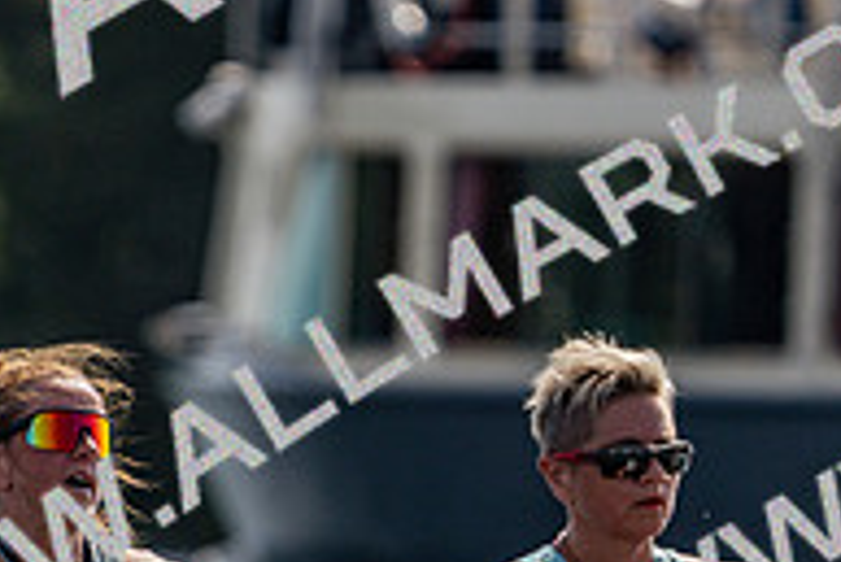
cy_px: 734
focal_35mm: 1291
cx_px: 283
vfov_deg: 1.1
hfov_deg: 1.6
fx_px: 30181
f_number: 6.3
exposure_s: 1/1600
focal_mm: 430
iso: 125
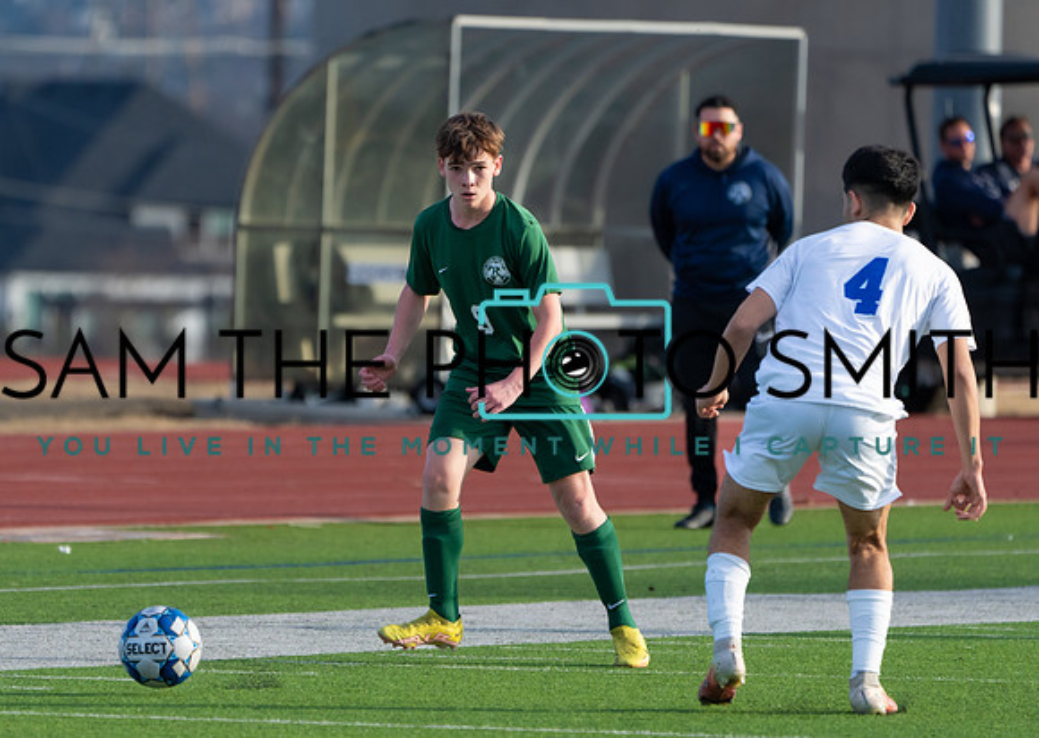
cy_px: 428
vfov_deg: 2.5
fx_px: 16938
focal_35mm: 575
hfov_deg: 3.5
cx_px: 437
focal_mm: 400
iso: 500
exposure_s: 1/1250
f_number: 5.6
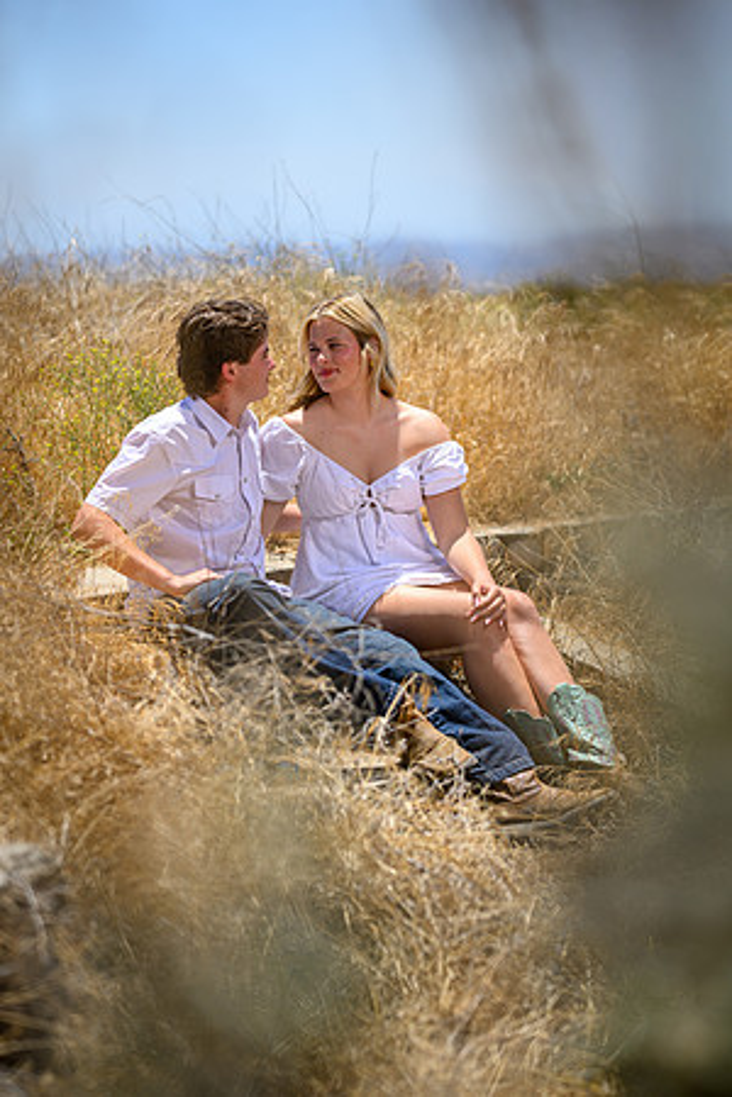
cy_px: 548
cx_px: 366
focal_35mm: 85
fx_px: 2592
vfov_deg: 23.9
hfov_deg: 16.1
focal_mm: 85
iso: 100
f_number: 1.8
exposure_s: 1/3200
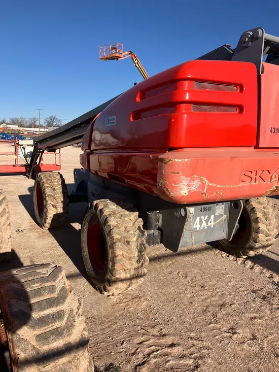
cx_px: 140
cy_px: 186
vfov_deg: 63.4
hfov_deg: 49.8
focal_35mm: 28
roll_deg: +0.1
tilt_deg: -8.2
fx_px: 301
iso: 32
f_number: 1.8
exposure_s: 1/1946
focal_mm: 3.99
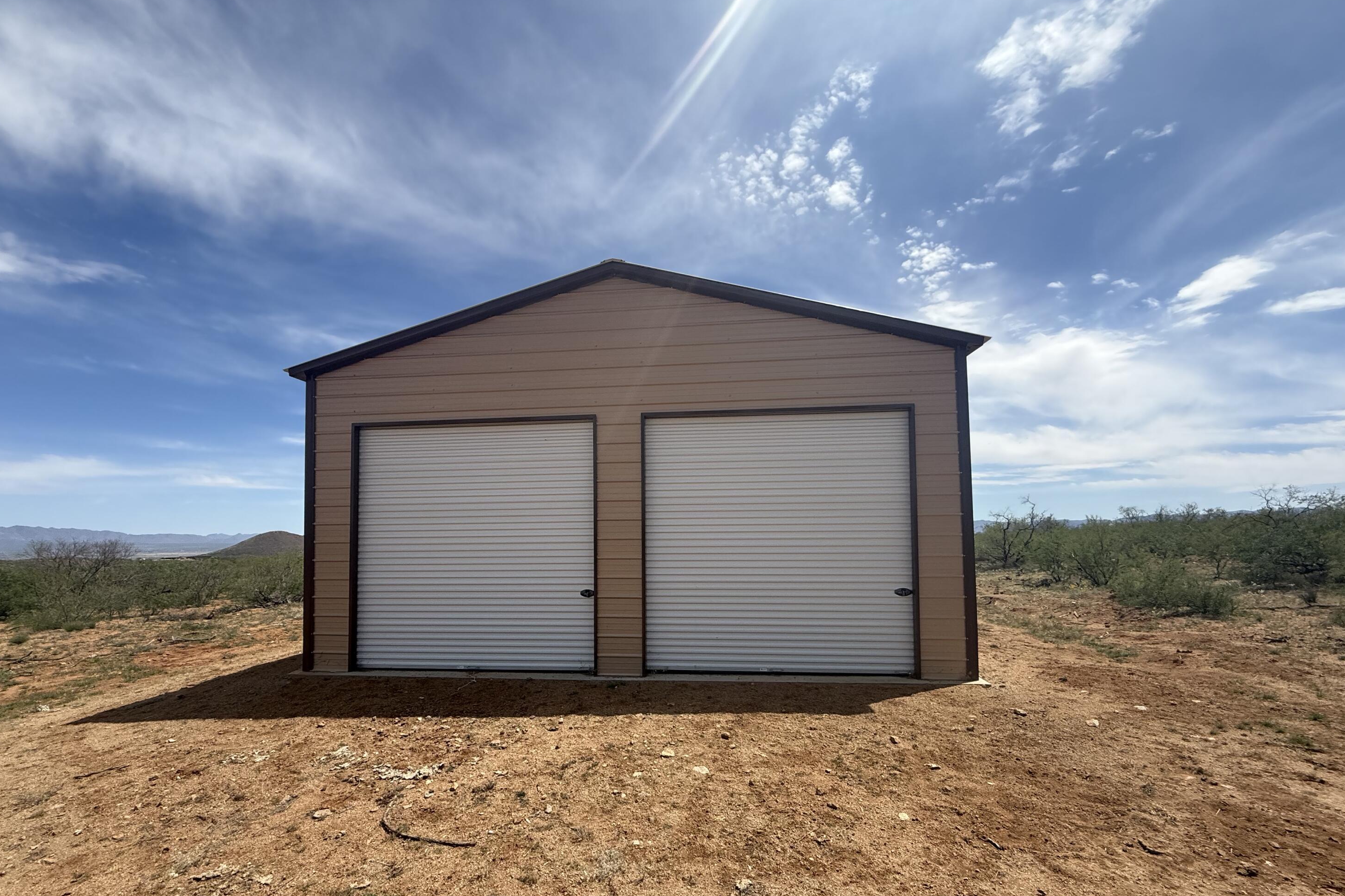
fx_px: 560
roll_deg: +3.1
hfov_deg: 100.4
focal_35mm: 15
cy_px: 513
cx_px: 660
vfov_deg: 76.9
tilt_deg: +3.3
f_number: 2.2
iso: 50
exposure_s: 1/2237
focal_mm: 2.22
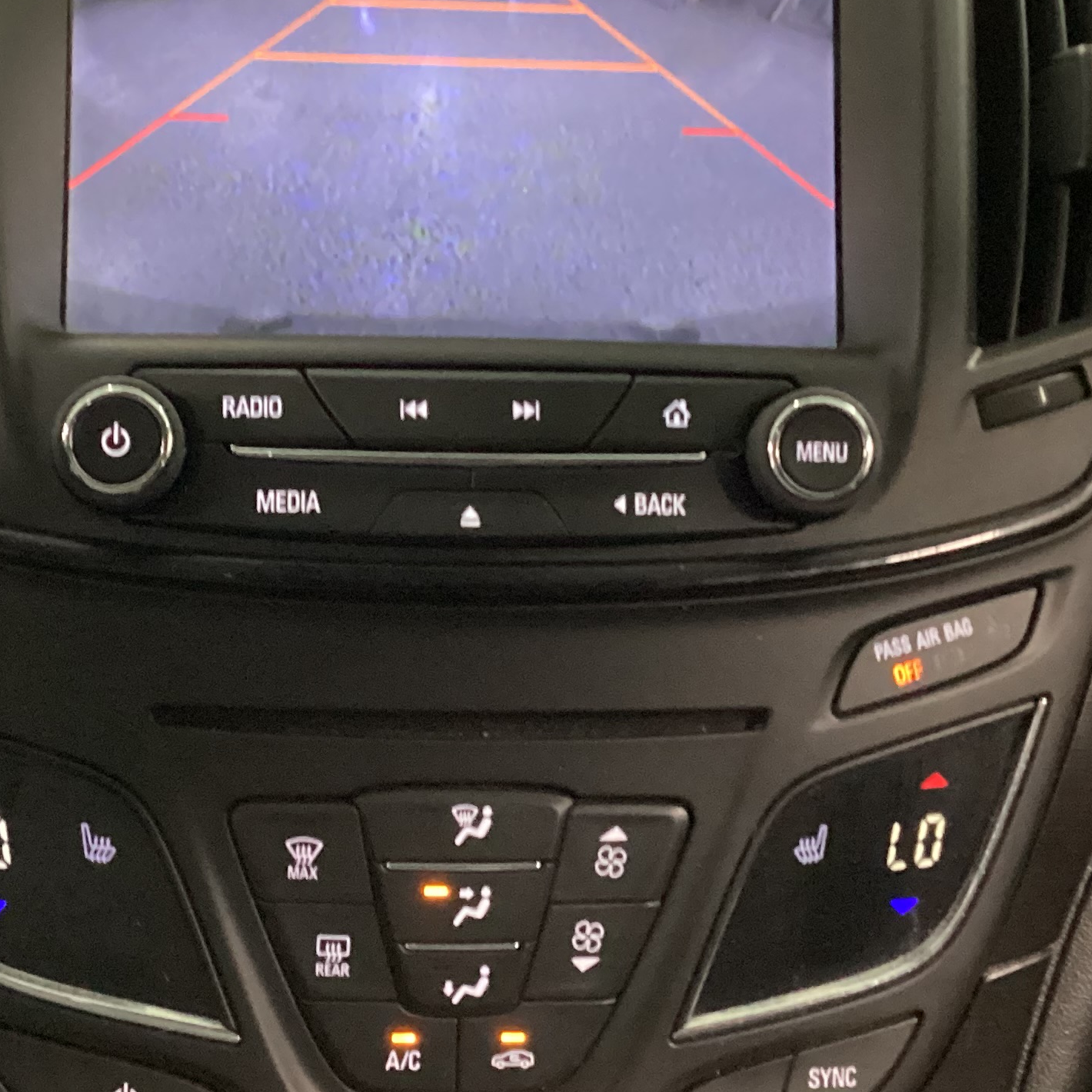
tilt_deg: -27.9
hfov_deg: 27.3
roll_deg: -4.3
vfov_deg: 27.3
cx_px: 462
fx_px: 2248
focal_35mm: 63
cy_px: 451
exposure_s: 1/20
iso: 640
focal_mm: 3.3
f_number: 2.4
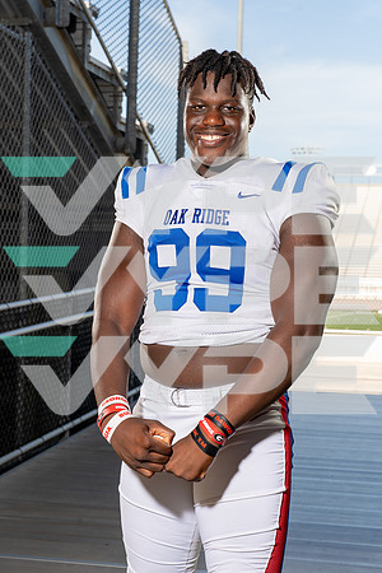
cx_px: 191
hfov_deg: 19.7
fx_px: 1098
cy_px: 286
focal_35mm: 69
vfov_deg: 29.2
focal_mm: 69
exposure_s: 1/250
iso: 160
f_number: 8
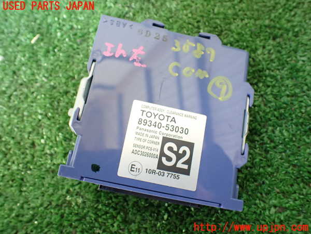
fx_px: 270
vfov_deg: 46.8
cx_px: 156
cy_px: 117
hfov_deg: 60.0
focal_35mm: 30
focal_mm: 5.4
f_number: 2.3
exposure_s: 1/60
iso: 800
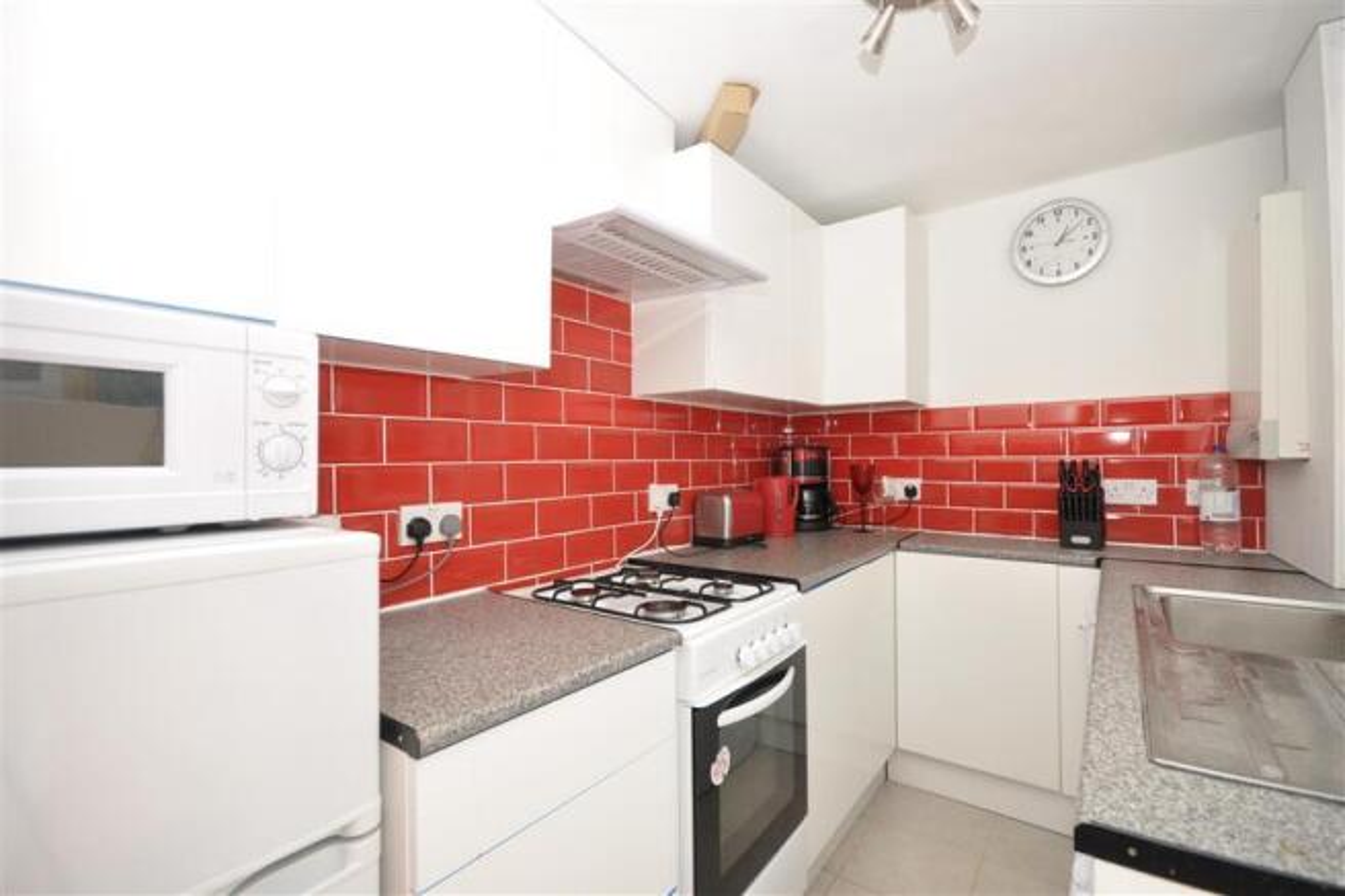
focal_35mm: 15
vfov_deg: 77.3
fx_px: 560
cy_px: 448
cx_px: 672
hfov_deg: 100.4
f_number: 7.1
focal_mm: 10
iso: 200
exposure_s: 1/200
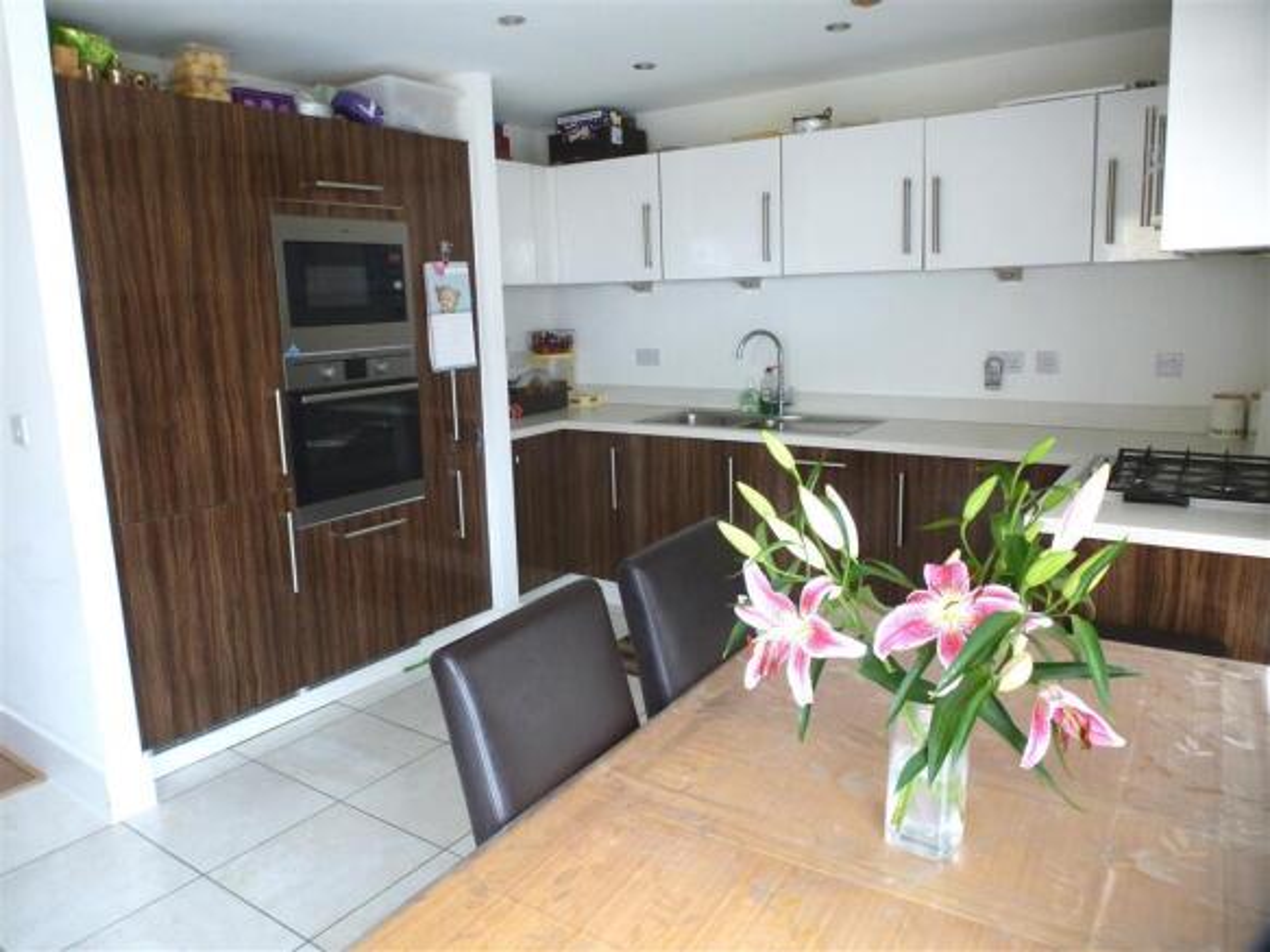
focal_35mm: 24
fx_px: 880
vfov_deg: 56.8
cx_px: 635
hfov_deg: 71.6
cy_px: 476
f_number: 3.3
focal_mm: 4.3
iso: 400
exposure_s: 1/20
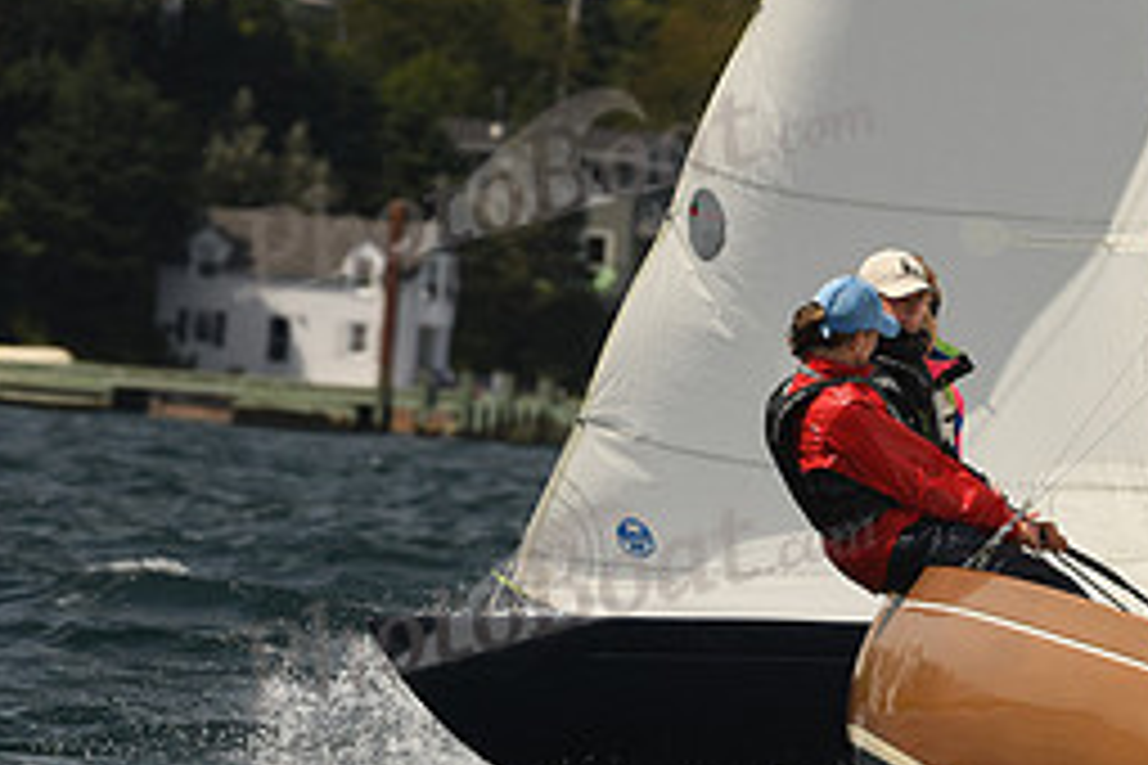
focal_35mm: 659
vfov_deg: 2.1
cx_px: 1112
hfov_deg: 3.1
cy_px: 767
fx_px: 21013
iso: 250
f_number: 7.1
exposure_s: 1/1000
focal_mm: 290
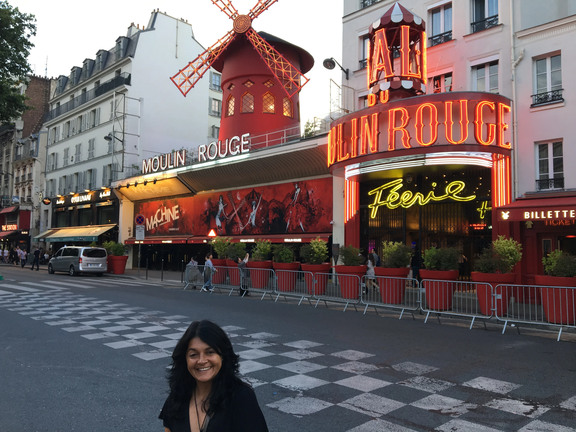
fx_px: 483
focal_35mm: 29
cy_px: 216
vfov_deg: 48.2
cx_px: 288
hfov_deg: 61.7
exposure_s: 1/50
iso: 32
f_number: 2.2
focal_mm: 4.15
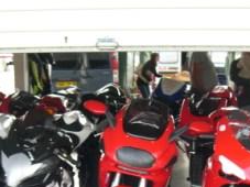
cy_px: 176
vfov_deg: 19.2
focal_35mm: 75
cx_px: 122
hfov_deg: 26.0
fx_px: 541
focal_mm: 8
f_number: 2.8
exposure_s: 1/55.5
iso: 100
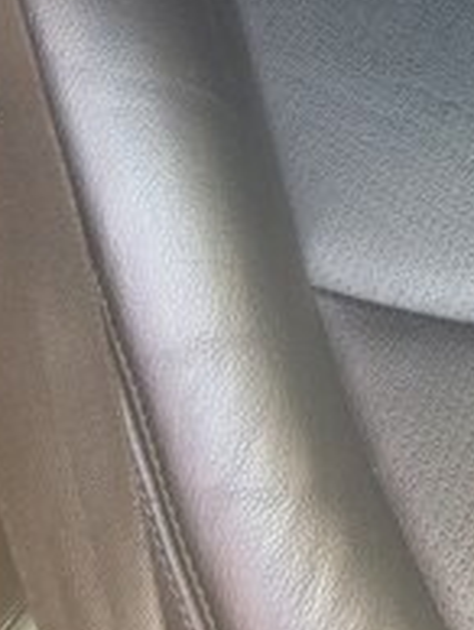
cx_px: 555
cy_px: -156
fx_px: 1348
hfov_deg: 18.9
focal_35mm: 74
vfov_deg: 23.6
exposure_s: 1/33
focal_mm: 4.15
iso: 100
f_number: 2.2
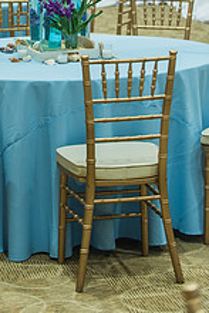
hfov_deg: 9.5
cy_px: -4
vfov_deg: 14.1
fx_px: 1243
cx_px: 1
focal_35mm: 143
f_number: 3.5
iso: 800
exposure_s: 1/50
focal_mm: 70
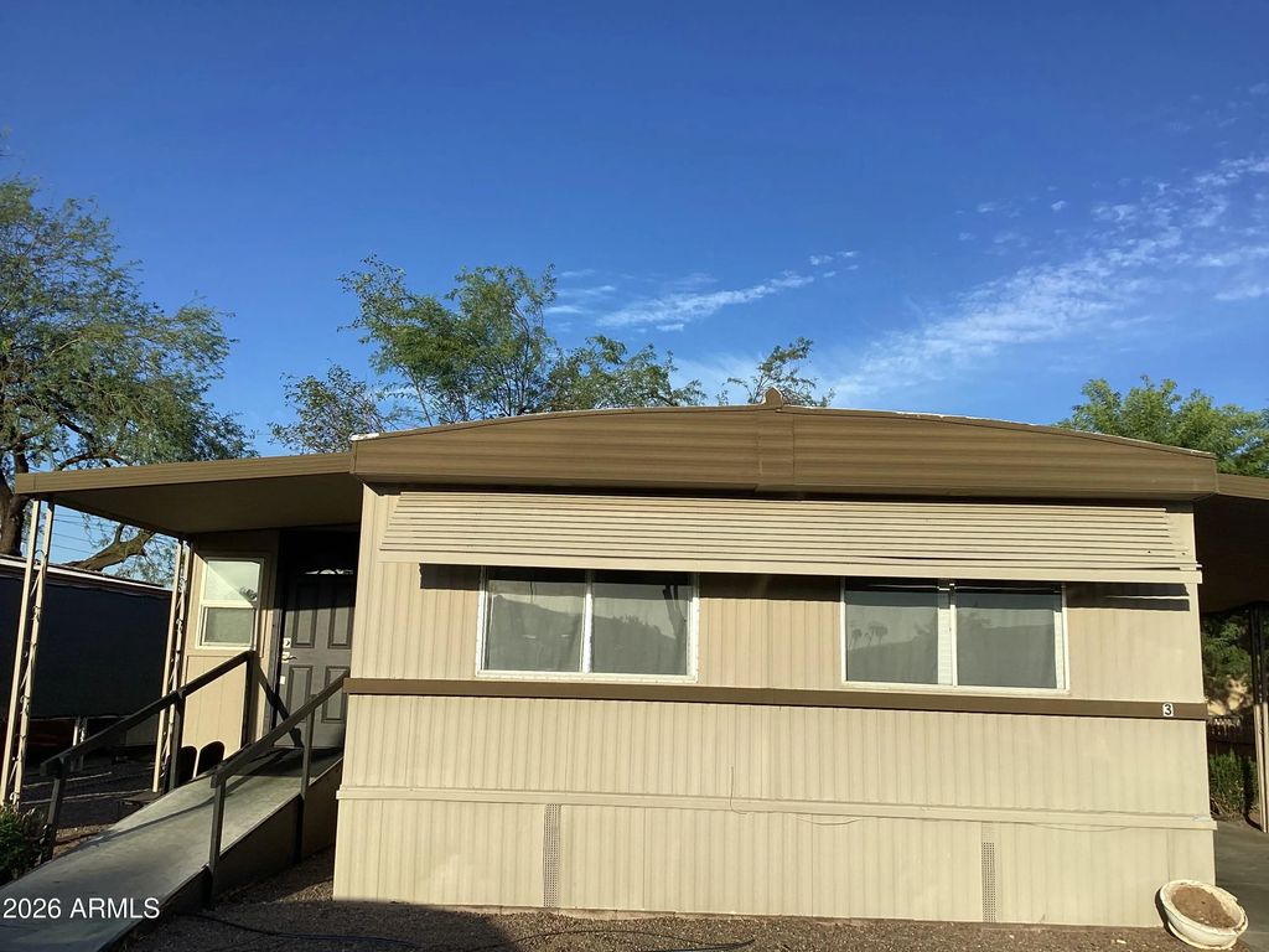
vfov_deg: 45.4
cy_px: 476
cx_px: 634
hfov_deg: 58.4
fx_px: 1136
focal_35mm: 31
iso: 25
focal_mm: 3.3
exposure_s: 1/1314
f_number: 2.4
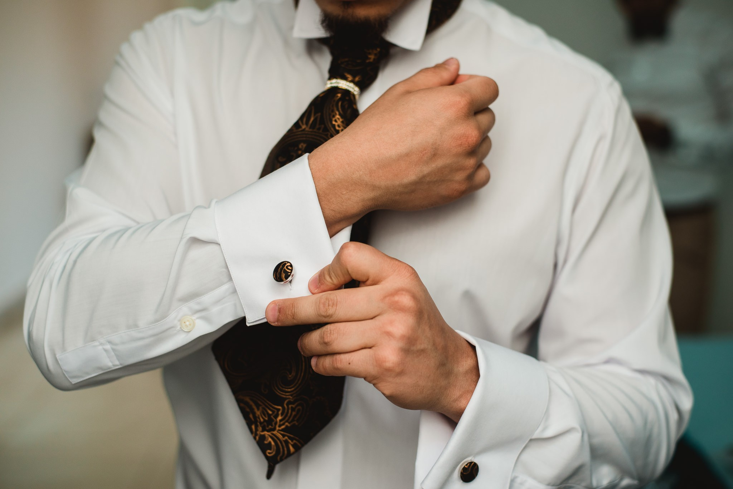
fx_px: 1018
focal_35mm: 50
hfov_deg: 39.6
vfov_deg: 27.0
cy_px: 244
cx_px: 366
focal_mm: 50
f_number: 2.2
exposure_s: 1/500
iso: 320
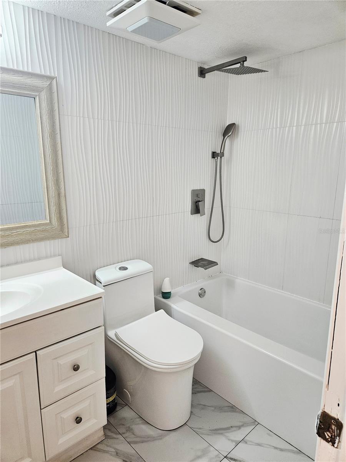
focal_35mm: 23
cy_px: 231
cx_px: 173
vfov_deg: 73.9
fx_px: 307
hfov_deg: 58.9
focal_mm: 5.4
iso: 320
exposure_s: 1/120
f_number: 1.8
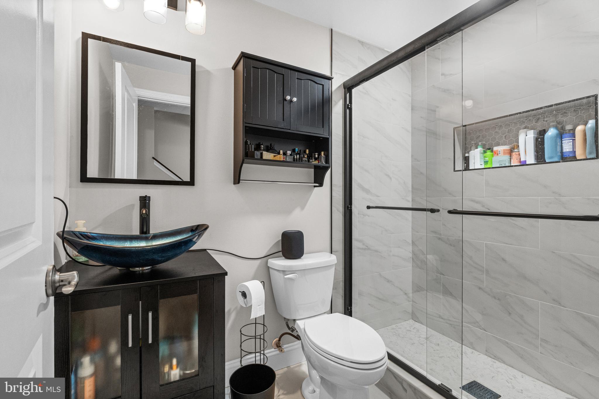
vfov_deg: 73.7
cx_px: 300
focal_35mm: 16
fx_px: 266
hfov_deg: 96.8
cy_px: 200
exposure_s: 1/8
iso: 2500
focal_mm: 16
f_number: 9
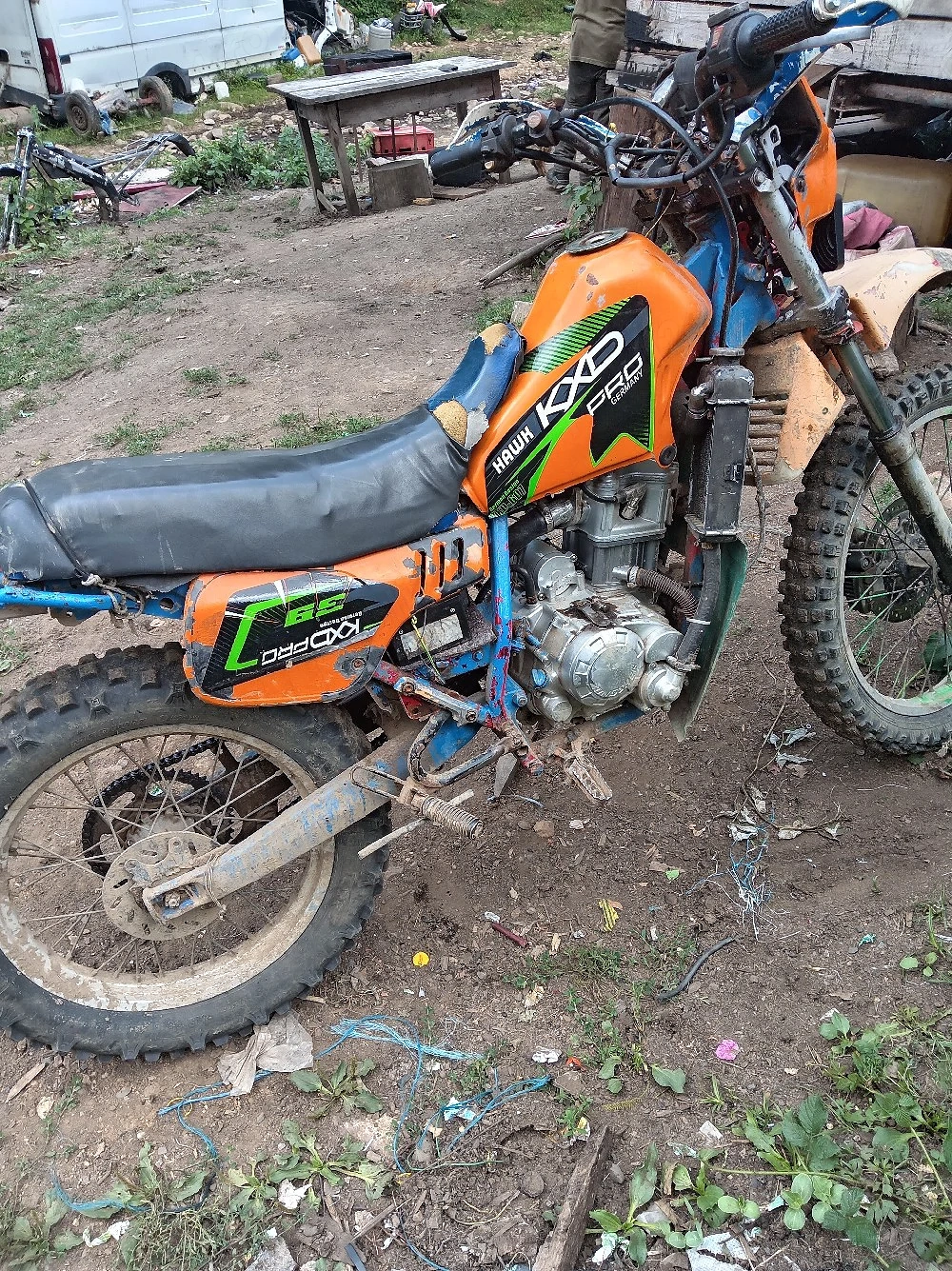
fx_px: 991
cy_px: 636
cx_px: 476
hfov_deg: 51.3
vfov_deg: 65.3
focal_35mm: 27
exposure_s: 1/100
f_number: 1.8
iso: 167
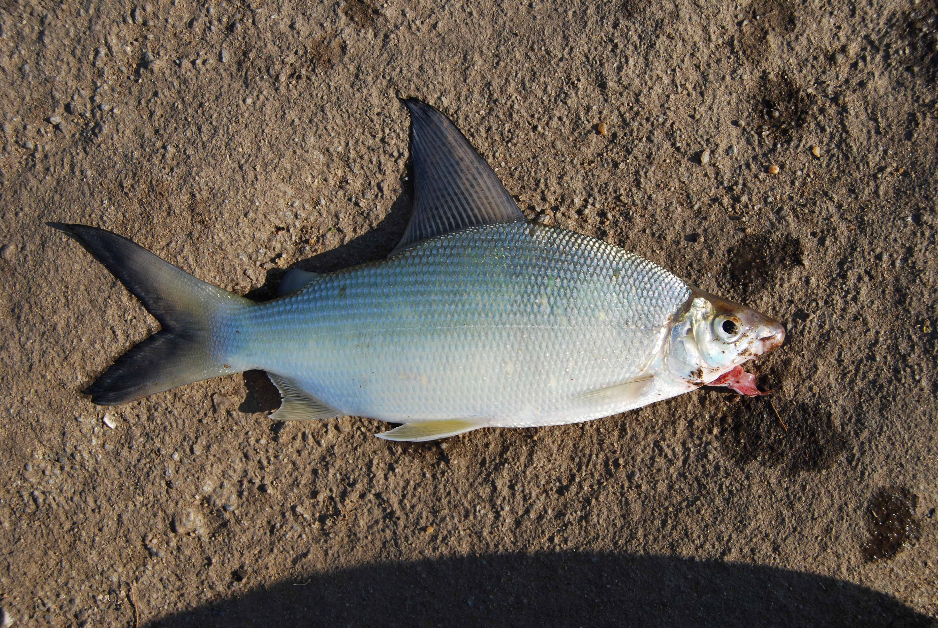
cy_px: 314
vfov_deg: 34.3
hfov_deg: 49.5
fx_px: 1017
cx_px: 469
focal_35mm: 39
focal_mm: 26
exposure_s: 1/250
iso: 100
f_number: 8
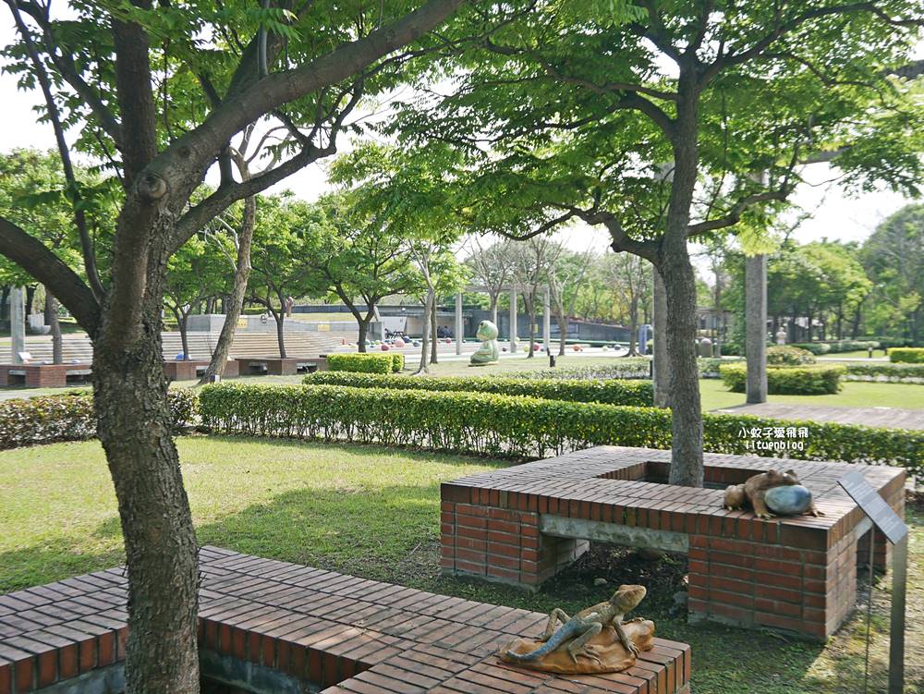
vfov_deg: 41.8
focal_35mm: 34
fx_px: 908
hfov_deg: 53.9
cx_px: 462
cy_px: 347
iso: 200
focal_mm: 17
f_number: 4
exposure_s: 1/500
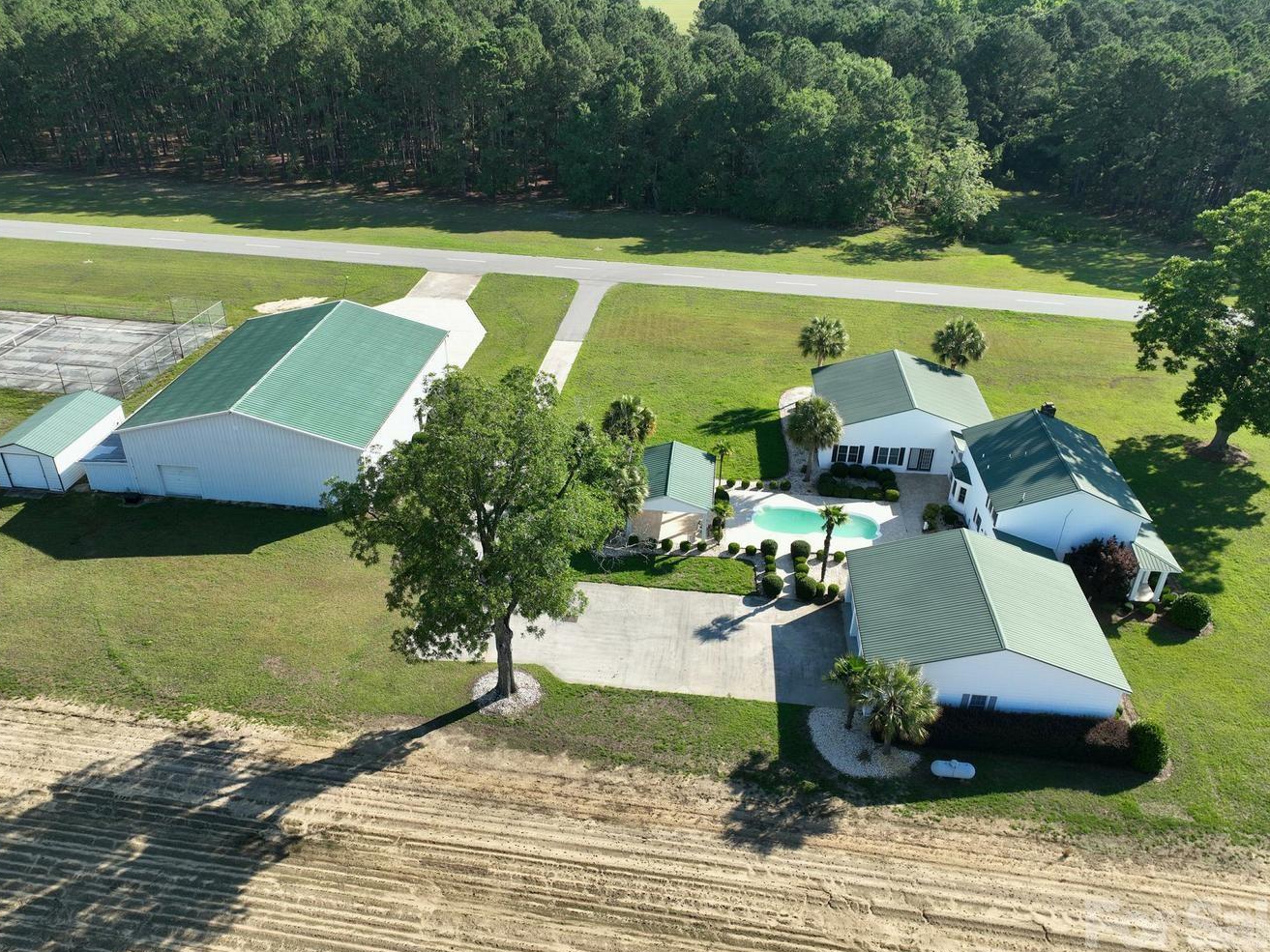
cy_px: 502
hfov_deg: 65.3
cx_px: 593
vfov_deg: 51.3
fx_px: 991
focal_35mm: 27
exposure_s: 1/60
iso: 100
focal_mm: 12.29
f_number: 2.8
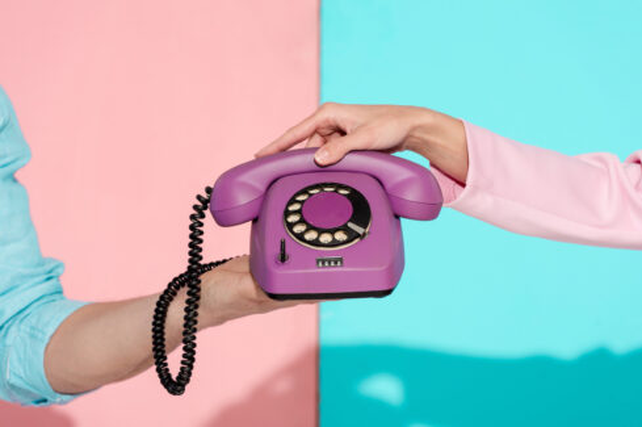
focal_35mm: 200
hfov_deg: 10.3
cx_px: 321
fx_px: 3563
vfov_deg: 6.9
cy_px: 214
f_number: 8
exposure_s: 1/200
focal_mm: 200
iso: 100
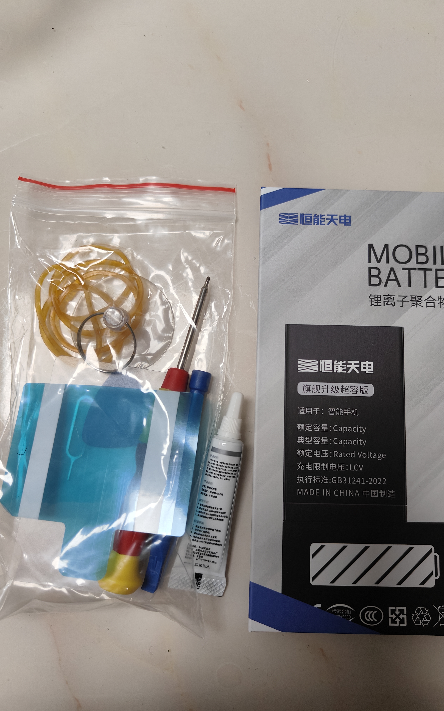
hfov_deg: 47.5
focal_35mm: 26
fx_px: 503
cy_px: 355
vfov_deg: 70.4
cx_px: 252
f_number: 1.8
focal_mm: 5.59
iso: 160
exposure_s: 1/100
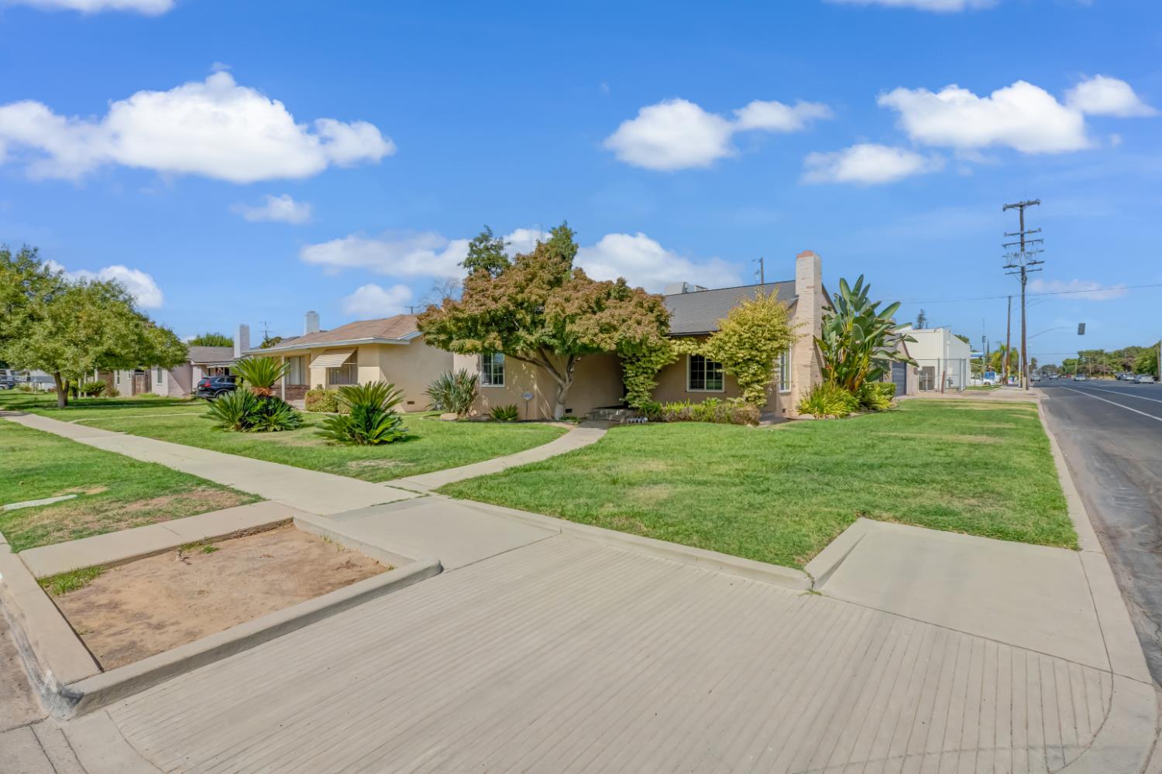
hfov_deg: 100.4
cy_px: 387
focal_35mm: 15
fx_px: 484
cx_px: 581
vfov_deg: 77.3
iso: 400
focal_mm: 10
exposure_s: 1/1600
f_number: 9
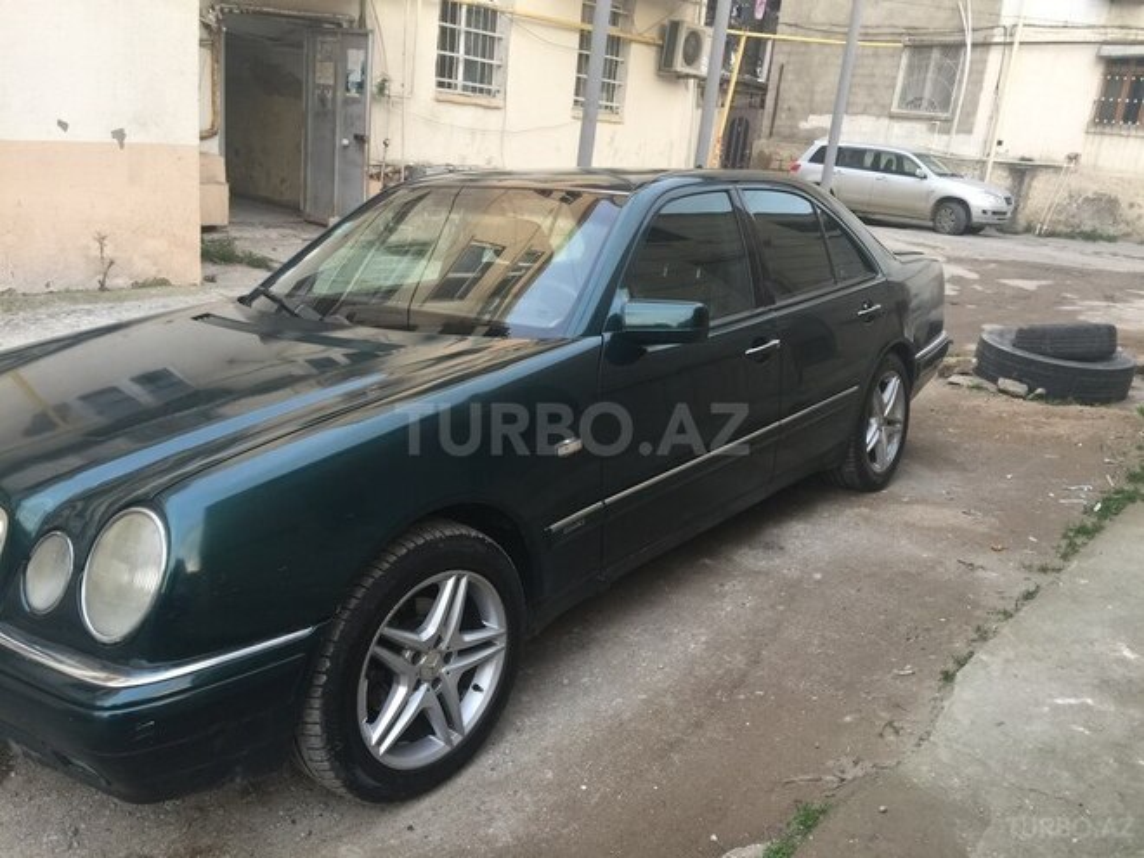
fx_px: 958
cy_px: 429
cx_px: 572
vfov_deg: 48.2
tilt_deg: -15.3
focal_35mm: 29
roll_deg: -7.1
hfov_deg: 61.7
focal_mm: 4.15
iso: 32
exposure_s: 1/33
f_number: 2.2
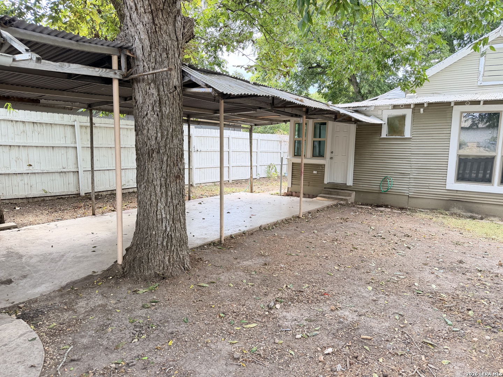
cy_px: 188
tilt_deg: -7.9
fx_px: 349
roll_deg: -0.3
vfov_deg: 56.8
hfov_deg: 71.6
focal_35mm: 24
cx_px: 252
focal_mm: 6.76
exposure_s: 1/253
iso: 80
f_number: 1.78
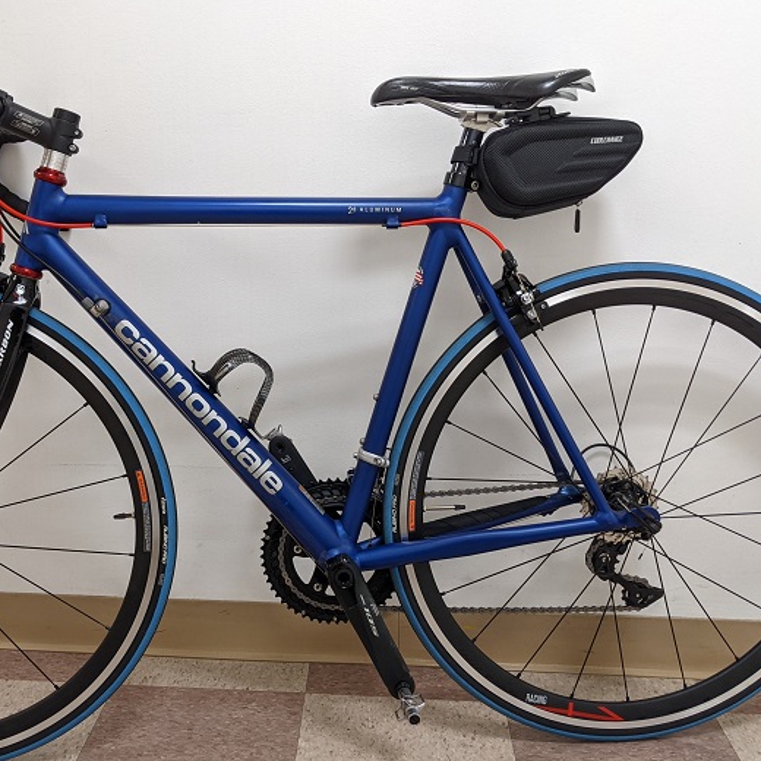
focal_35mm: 37
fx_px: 920
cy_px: 413
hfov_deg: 44.4
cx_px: 271
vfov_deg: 44.9
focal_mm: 4.38
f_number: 1.73
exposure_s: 1/24
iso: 110
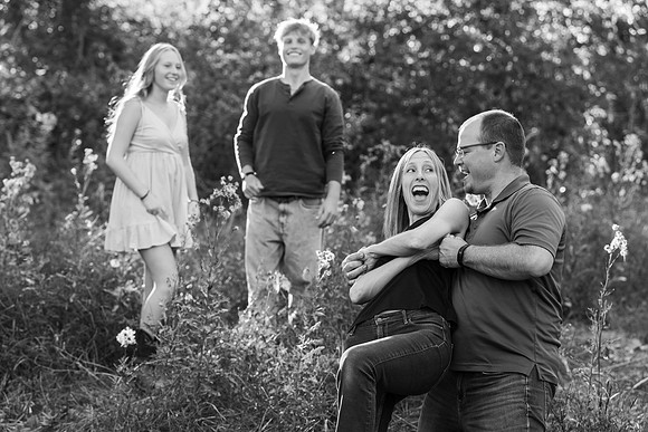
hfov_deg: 21.5
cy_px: 216
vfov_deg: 14.4
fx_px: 1710
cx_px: 324
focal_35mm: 95
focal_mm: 95
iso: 400
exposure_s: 1/160
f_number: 4.5
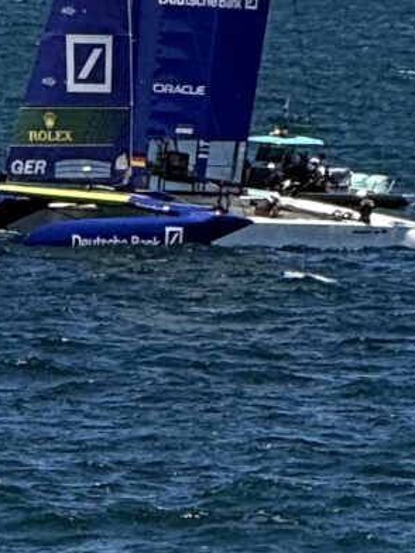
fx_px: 12532
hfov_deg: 1.9
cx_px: -580
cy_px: -451
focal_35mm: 784
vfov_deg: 2.5
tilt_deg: +2.4
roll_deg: -1.8
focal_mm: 15.66
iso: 50
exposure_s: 1/2817
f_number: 2.8
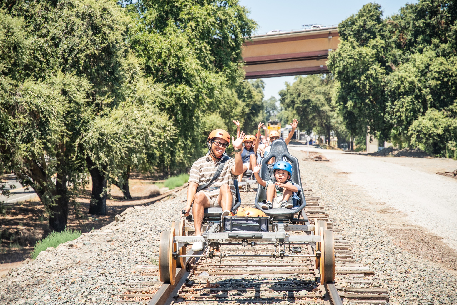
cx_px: 228
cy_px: 152
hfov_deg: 20.9
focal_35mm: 98
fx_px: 1238
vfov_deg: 14.0
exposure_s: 1/1000
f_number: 4
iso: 320
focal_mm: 65
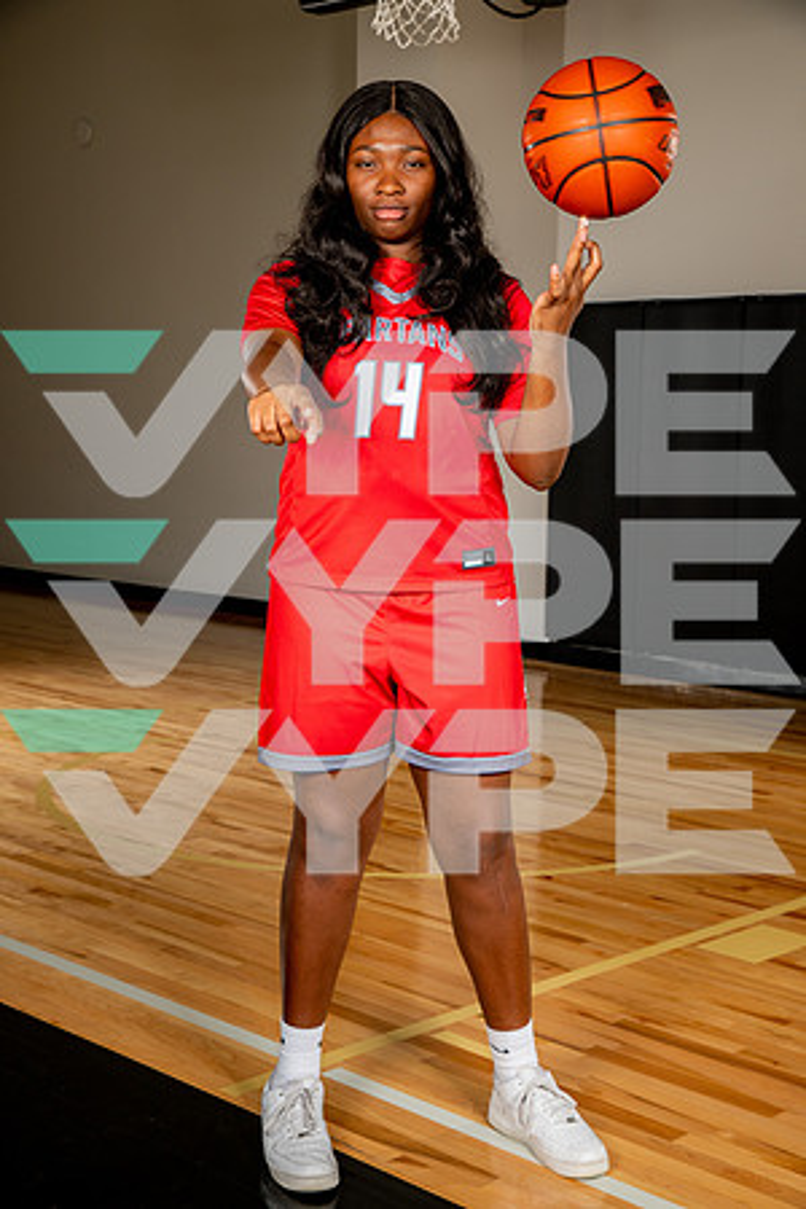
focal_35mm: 55
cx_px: 403
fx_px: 1847
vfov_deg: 36.2
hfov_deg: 24.6
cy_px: 604
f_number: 8
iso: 250
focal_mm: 55
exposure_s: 1/400
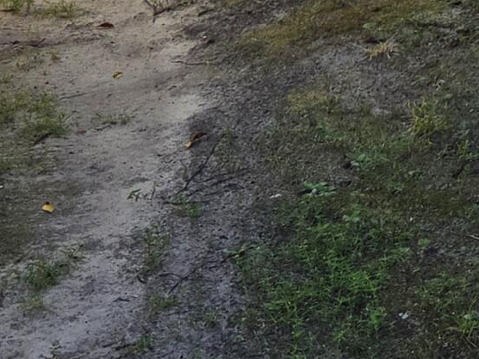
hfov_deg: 15.1
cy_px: -392
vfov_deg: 10.8
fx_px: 1716
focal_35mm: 124
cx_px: 646
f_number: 1.8
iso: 80
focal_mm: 5.4
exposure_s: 1/1672
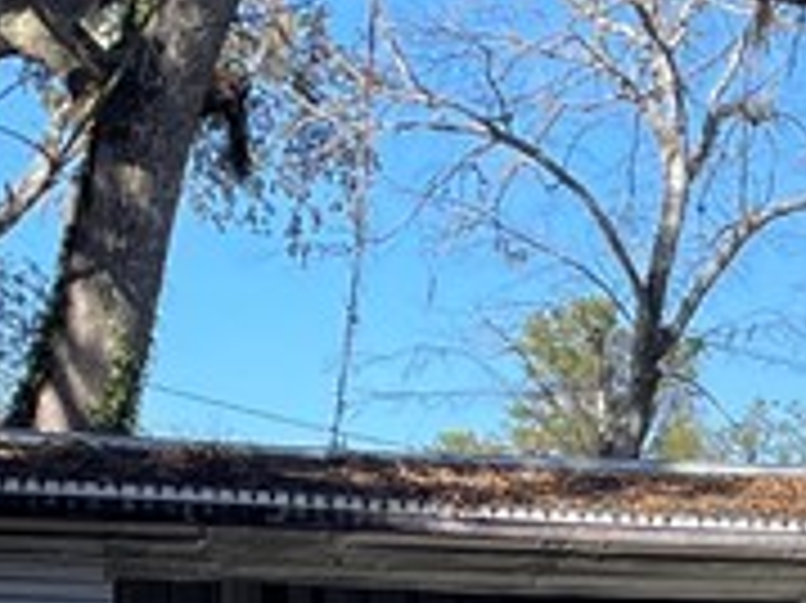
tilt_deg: -3.5
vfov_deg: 9.6
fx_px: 3467
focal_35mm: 149
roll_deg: -0.3
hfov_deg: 12.7
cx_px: 1148
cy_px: 976
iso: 32
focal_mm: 4.2
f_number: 1.6
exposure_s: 1/1453
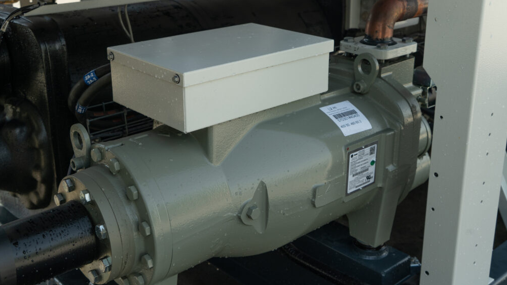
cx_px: 250
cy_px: 123
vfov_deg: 27.1
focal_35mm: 44
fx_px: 591
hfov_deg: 46.4
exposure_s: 1/125
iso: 200
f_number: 7.1
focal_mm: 41
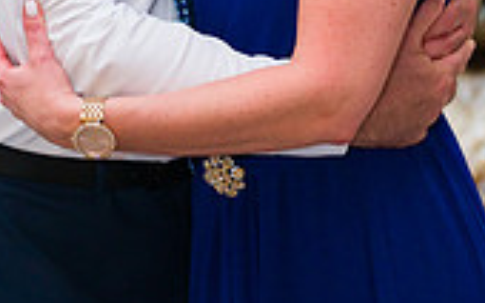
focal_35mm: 167
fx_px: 2206
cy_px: -111
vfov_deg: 7.7
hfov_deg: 12.5
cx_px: 207
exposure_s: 1/125
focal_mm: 62
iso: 1600
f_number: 3.2
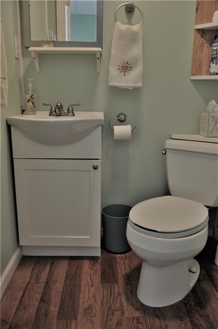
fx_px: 273
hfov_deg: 43.5
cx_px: 109
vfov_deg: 62.0
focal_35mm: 30
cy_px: 164
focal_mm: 20
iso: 1000
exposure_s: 1/30
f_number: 3.5
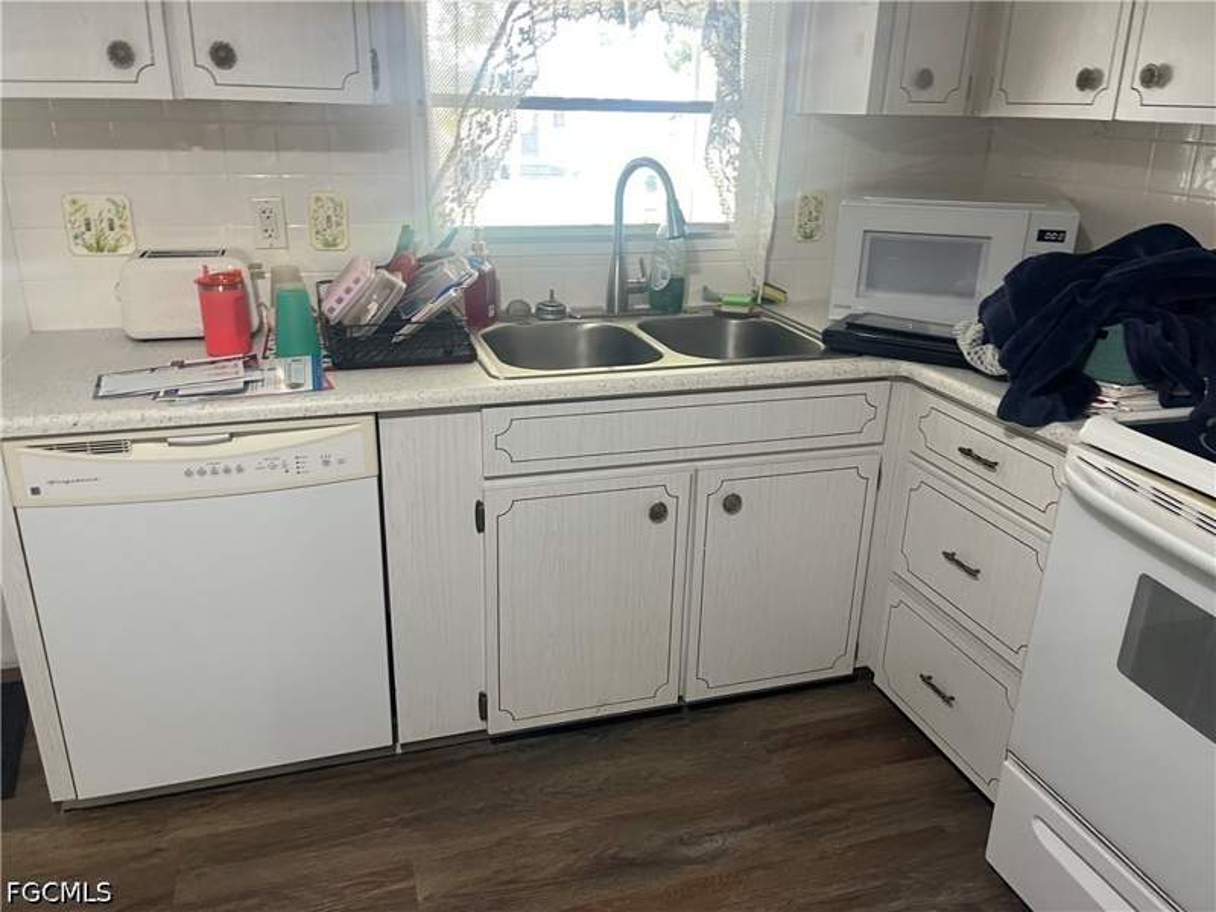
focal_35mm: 26
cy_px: 456
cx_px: 608
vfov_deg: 53.1
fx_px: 913
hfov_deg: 67.3
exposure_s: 1/60
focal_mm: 5.1
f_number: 1.6
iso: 125
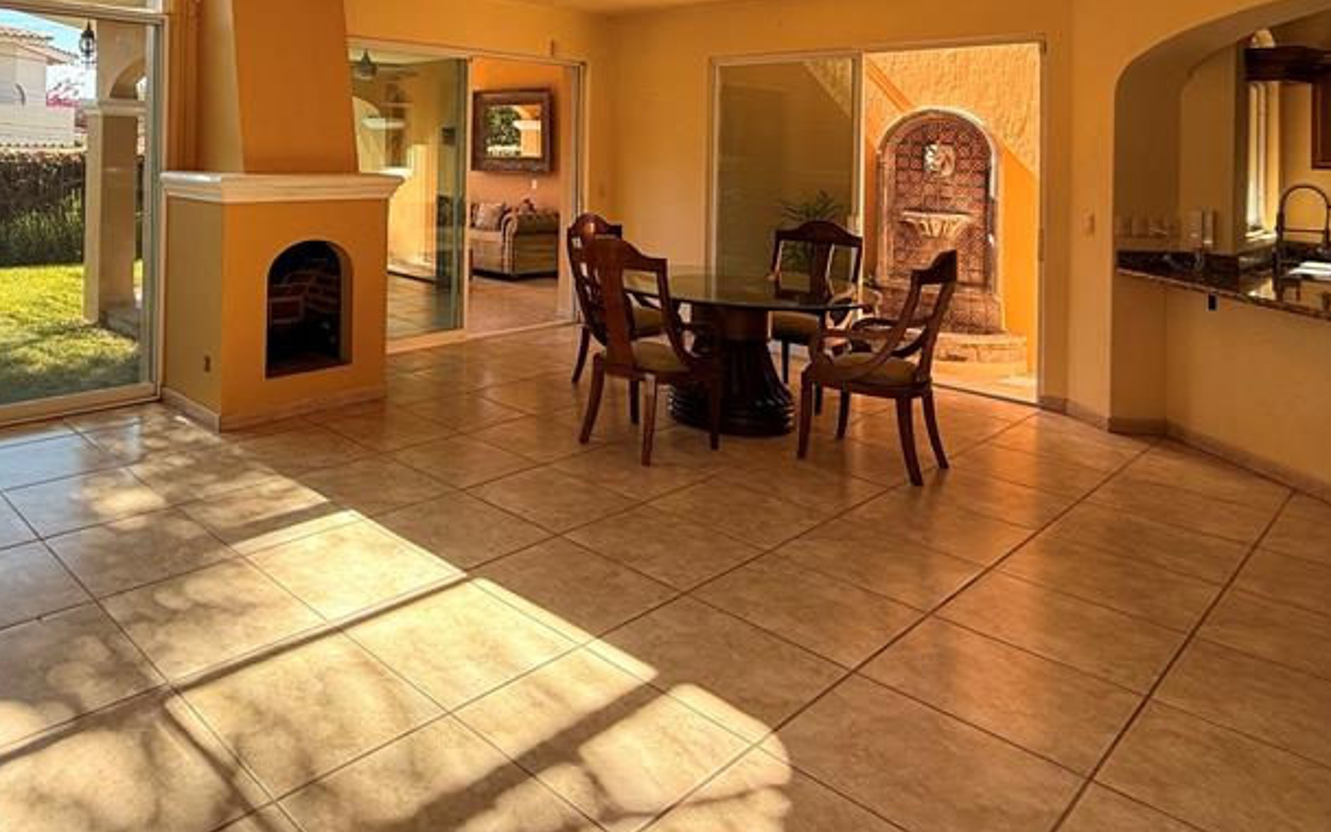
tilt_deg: +0.5
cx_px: 361
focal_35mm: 25
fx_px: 907
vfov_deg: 46.0
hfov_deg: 68.6
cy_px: 136
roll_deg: -1.0
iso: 64
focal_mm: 2.22
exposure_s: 1/219
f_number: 2.2
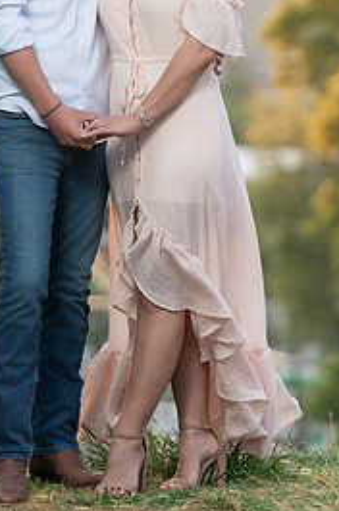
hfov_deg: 4.0
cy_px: 91
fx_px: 4815
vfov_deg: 6.1
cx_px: 121
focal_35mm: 340
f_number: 4.5
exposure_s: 1/200
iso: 800
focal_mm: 200
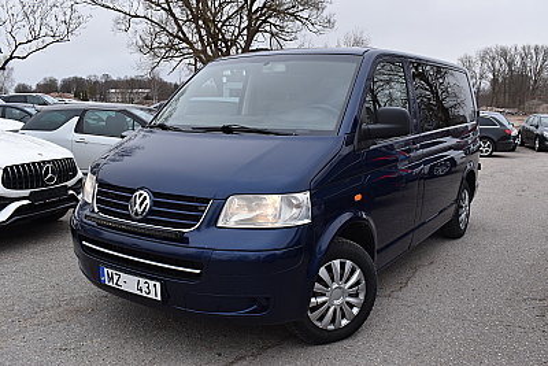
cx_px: 274
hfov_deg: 57.2
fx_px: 502
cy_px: 183
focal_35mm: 33
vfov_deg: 40.0
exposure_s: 1/250
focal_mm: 22
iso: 280
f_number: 8
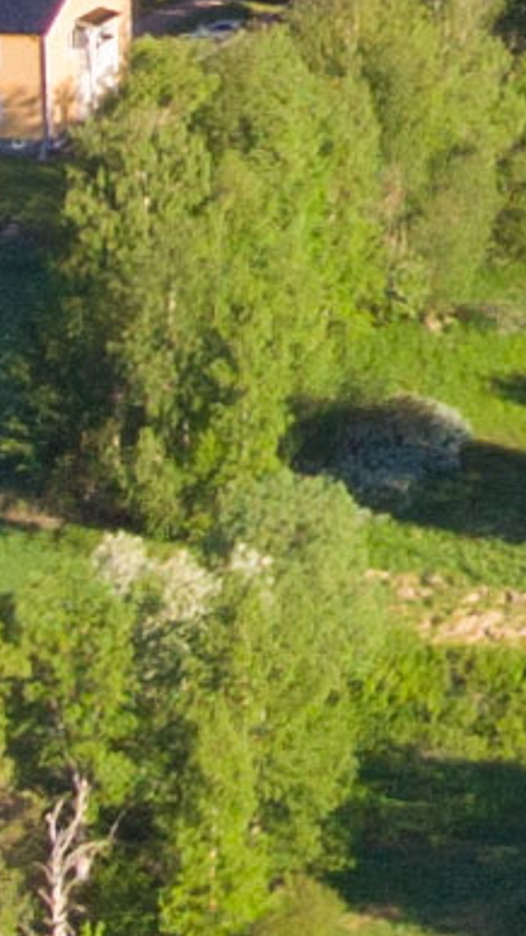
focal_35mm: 273
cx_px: 2261
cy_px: -1131
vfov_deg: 7.5
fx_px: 6775
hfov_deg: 4.1
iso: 100
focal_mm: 4.5
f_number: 2.8
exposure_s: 1/30
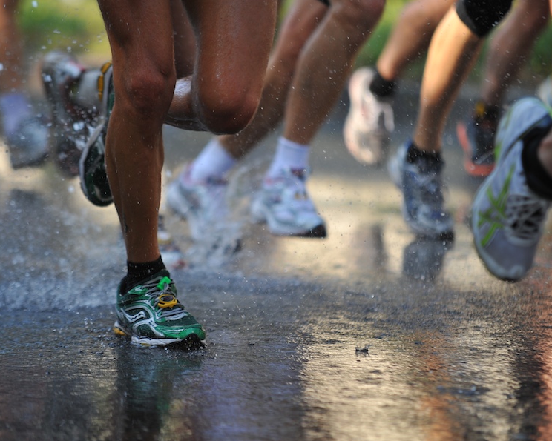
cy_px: 221
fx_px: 3708
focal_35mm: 227
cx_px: 259
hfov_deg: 8.5
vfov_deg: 6.8
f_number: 3.2
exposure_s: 1/800
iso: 200
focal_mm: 200
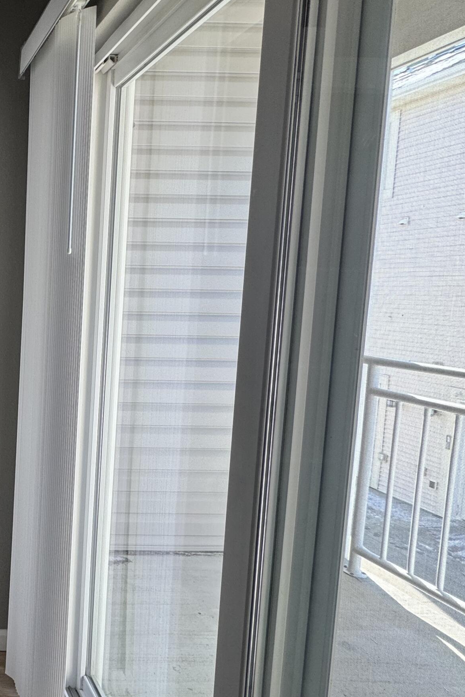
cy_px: 326
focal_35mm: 25
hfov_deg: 36.8
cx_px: -114
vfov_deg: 71.4
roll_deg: -1.0
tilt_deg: -4.4
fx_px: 484
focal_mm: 2.22
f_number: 2.2
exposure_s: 1/120
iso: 100
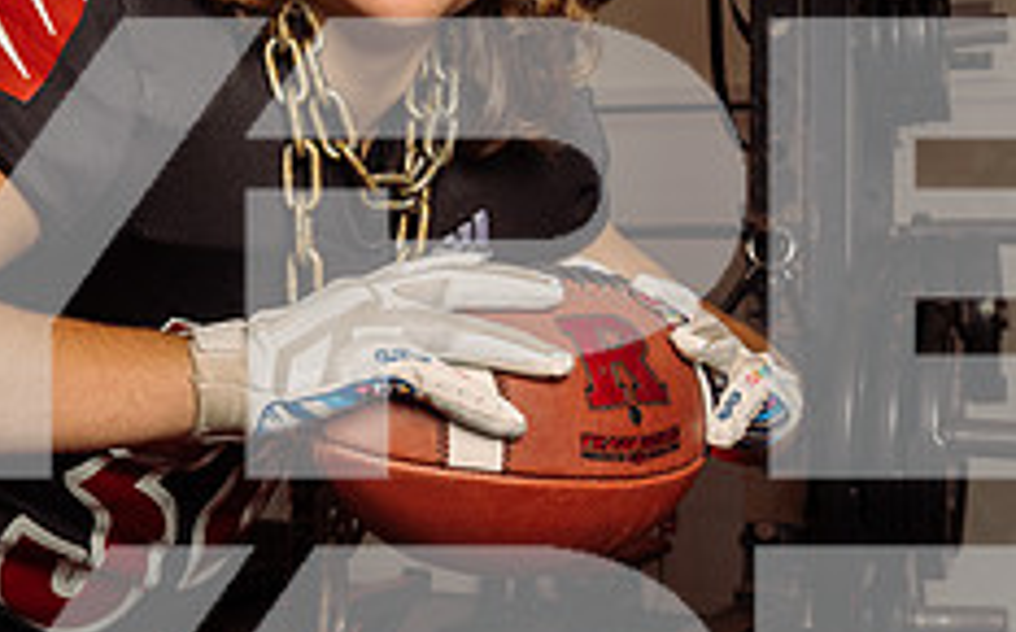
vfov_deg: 21.2
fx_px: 1687
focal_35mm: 61
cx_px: 161
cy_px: 251
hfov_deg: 32.3
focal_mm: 24
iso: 250
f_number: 6.3
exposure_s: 1/250
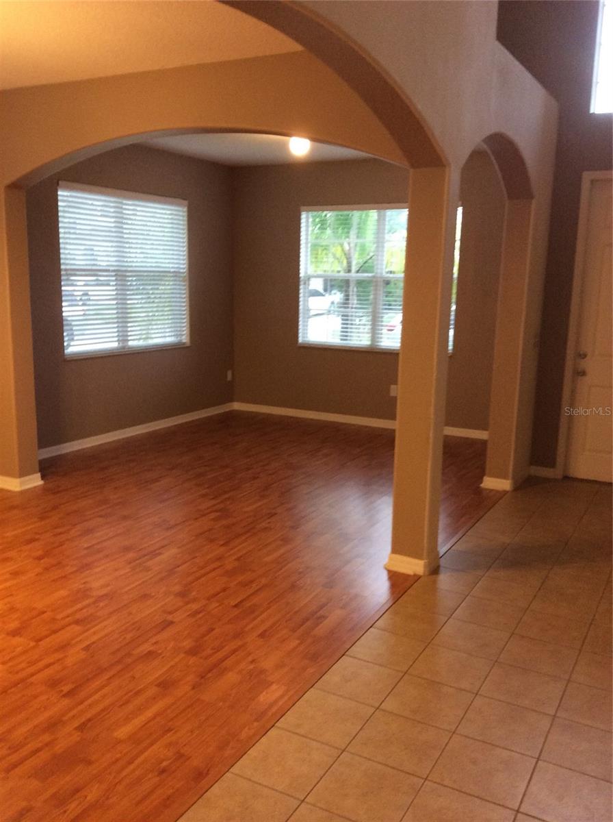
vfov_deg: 55.4
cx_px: 306
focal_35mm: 33
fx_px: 781
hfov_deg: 42.8
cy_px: 411
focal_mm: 3.3
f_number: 2.4
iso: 125
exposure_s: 1/24
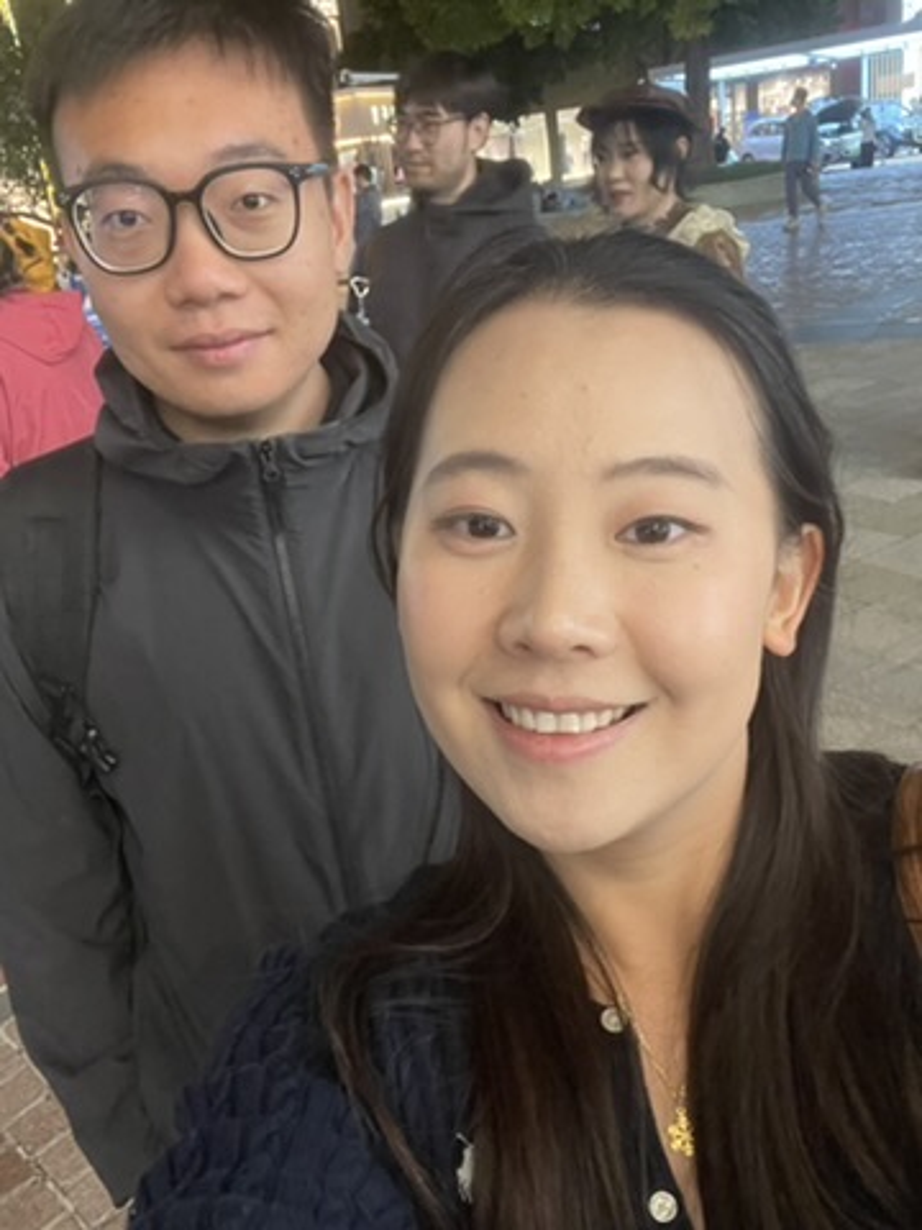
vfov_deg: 60.0
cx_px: 461
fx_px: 1065
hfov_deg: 46.8
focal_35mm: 30
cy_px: 615
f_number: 2.2
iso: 320
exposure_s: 1/33
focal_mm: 2.71
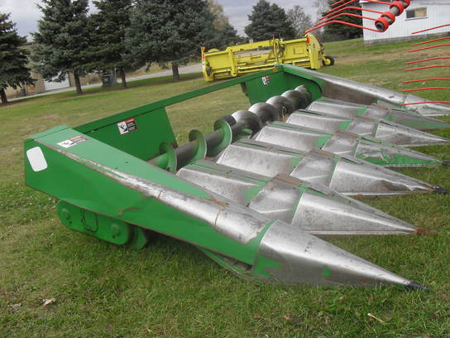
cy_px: 169
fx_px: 455
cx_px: 225
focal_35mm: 35
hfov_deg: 52.6
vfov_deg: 40.7
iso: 100
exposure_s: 1/350
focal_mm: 6.3
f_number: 3.2
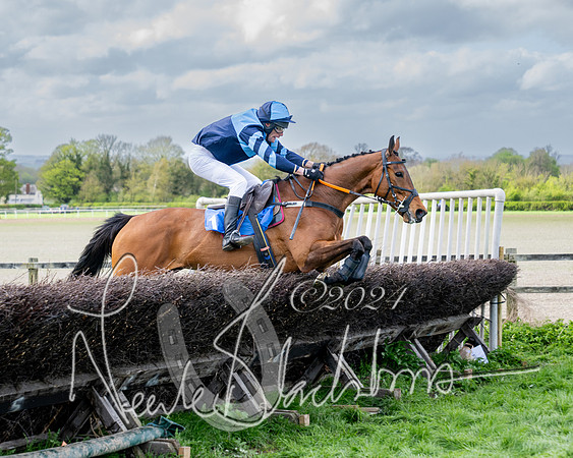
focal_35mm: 90
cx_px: 218
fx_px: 1528
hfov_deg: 21.2
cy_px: 197
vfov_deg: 17.0
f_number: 3.5
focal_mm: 70
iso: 400
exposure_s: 1/1250
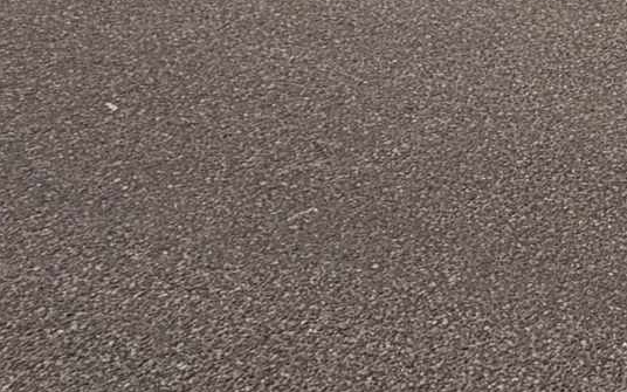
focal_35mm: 85
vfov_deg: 12.2
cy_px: -561
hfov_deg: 19.8
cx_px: 1038
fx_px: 1452
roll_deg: -0.7
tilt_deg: +1.9
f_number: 2.2
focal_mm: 2.22
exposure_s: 1/590
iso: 40
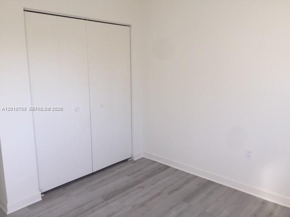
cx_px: 145
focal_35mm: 29
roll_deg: -0.8
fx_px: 243
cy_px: 108
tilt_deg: -10.1
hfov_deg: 61.7
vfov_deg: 48.2
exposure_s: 1/120
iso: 50
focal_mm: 4.15
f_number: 2.2
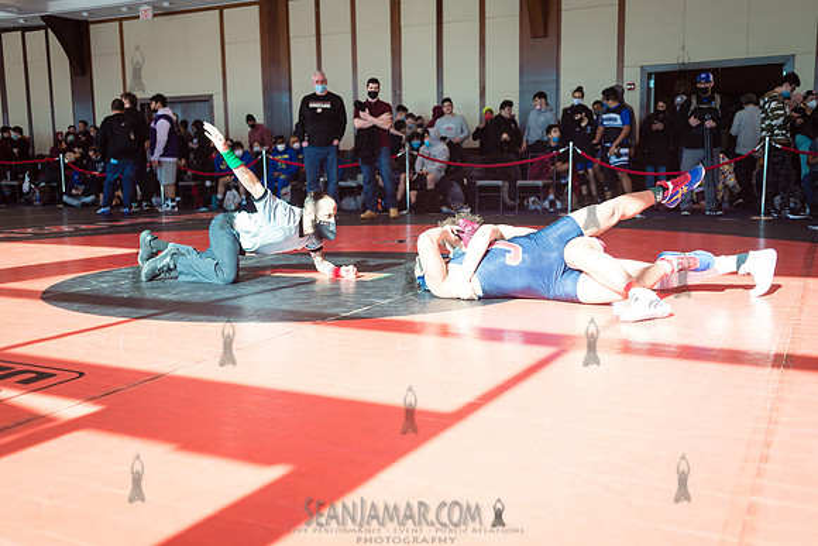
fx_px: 795
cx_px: 409
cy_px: 273
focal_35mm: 35
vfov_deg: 37.9
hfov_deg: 54.4
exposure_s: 1/400
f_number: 3.2
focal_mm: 35
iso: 400
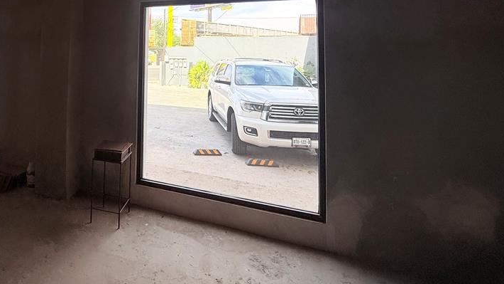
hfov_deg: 77.6
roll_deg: -2.4
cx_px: 154
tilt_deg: +3.9
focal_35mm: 22
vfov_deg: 47.3
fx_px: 294
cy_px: 39
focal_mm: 2.22
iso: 50
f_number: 2.2
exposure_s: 1/726
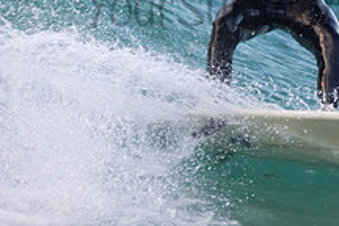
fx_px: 18945
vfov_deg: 0.7
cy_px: -10
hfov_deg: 1.0
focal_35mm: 2012
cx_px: 246
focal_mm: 500
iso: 1100
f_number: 5.6
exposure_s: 1/500
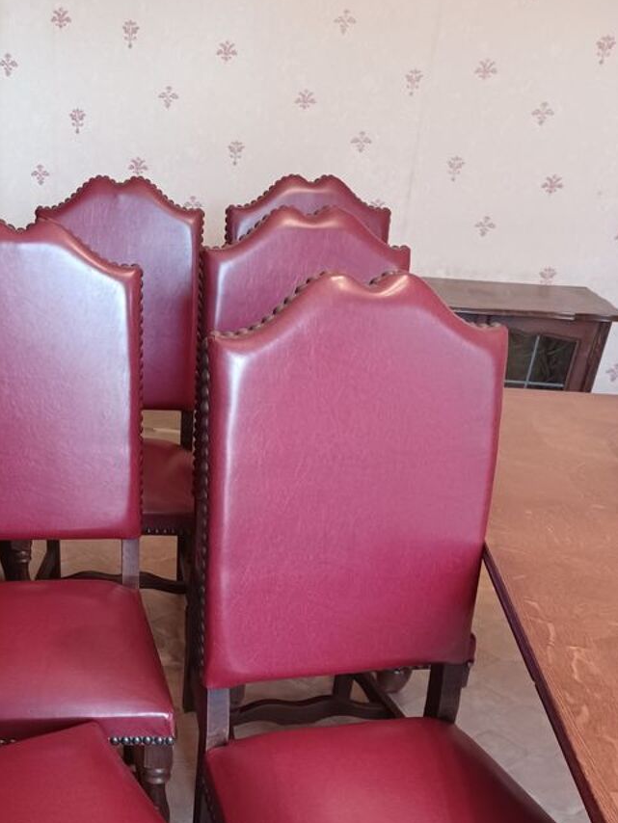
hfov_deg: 35.9
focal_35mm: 39
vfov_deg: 45.9
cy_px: 630
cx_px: 142
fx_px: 928
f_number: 1.8
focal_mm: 4.6
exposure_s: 1/20
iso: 1000
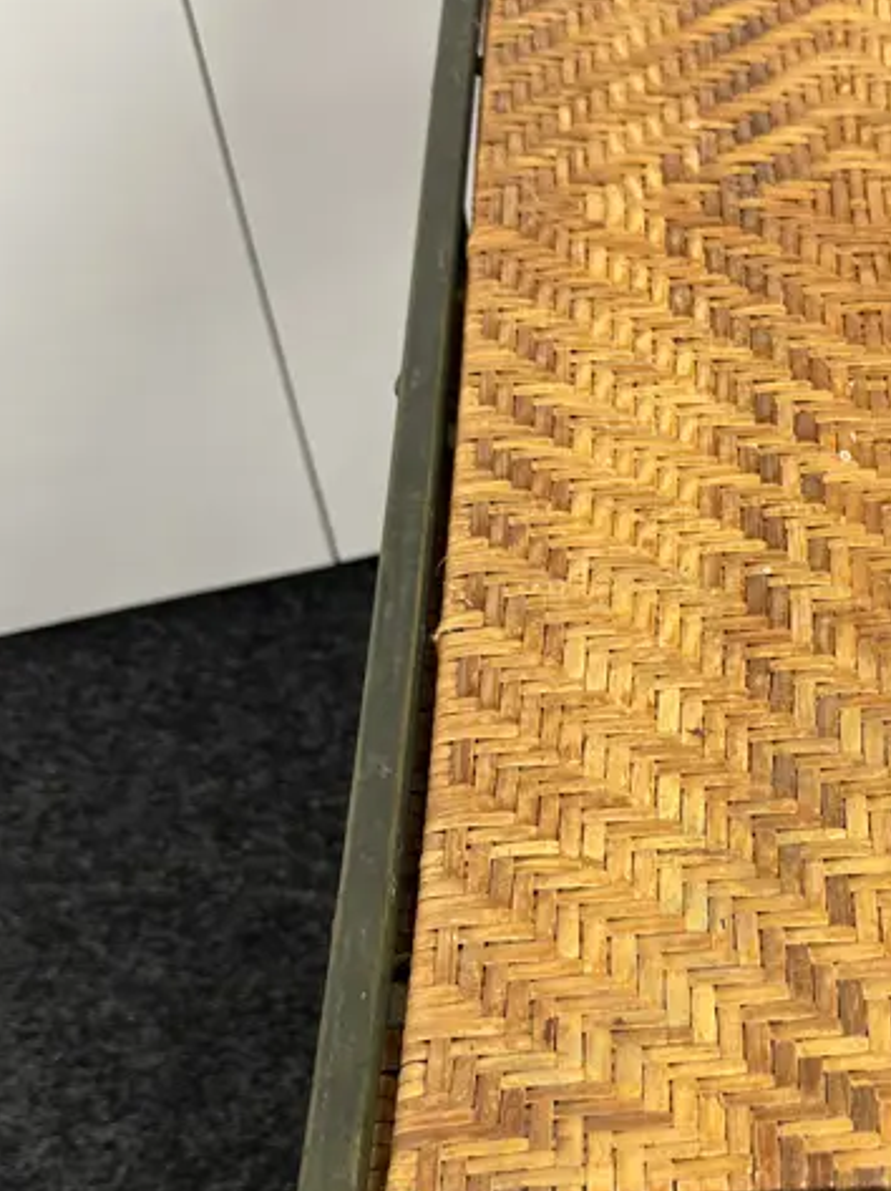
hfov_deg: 26.9
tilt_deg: -52.7
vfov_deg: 36.6
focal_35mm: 52
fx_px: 1787
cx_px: 831
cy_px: 758
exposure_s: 1/50
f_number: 1.78
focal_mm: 6.86
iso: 160
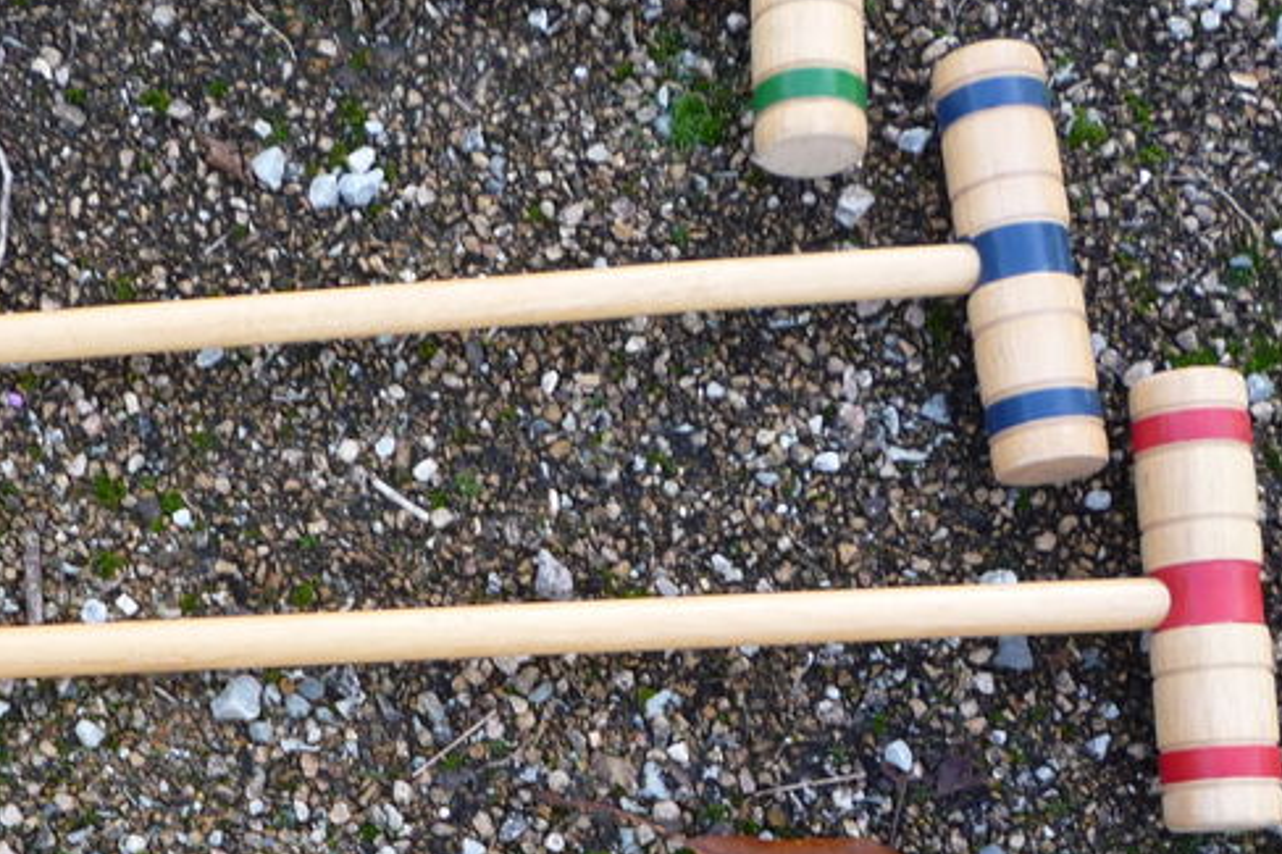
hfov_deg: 30.8
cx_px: 297
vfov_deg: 21.0
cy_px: 654
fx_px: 2278
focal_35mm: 64
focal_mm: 5.2
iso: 100
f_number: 3.3
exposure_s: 1/50
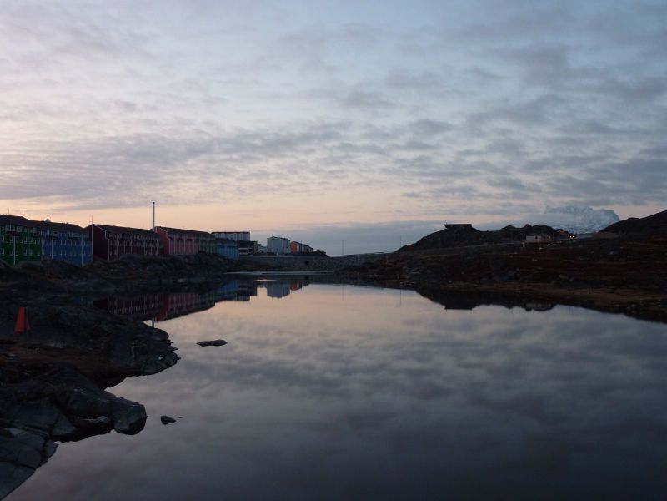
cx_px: 334
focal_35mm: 35
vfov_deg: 40.7
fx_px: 674
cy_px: 250
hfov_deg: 52.6
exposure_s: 1/30
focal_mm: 5.7
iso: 100
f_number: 3.5
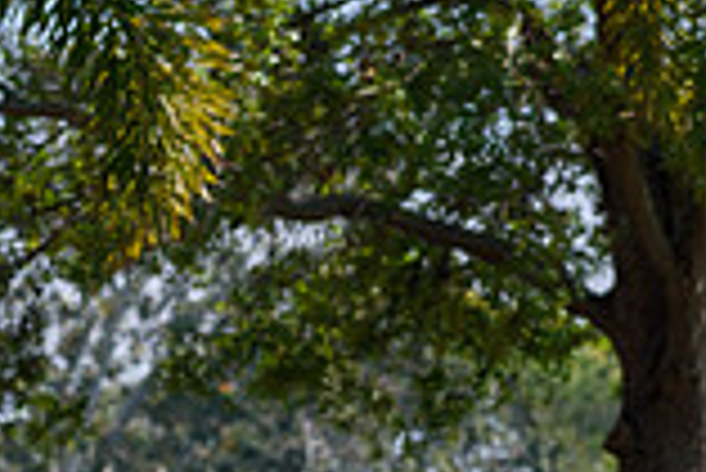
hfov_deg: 3.0
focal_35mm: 677
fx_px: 13289
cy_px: 699
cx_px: -103
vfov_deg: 2.0
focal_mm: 122
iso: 200
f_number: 7.1
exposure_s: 1/800
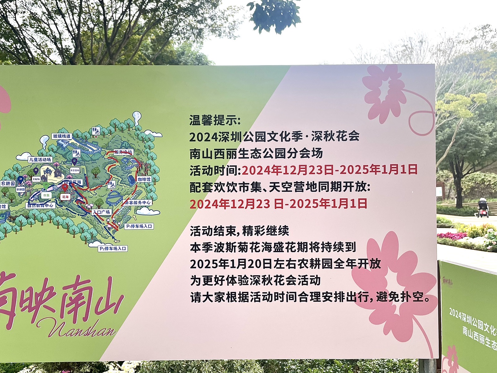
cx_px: 204
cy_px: 198
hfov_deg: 55.0
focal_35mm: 33
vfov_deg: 42.9
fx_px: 474
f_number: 1.6
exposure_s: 1/122
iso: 32
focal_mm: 4.2
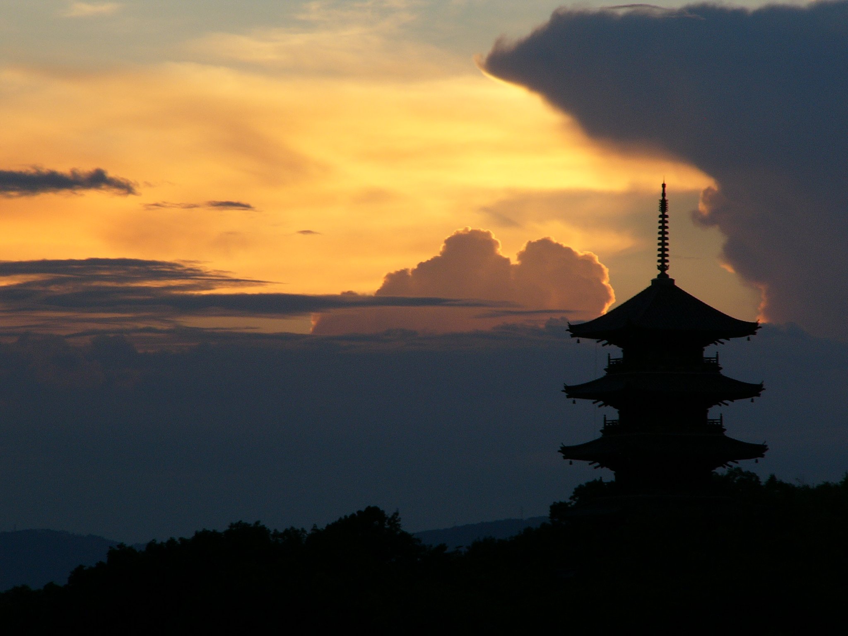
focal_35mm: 313
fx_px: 7668
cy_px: 318
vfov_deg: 4.7
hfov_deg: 6.3
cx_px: 424
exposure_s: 1/30
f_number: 7.3
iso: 50
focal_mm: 52.1
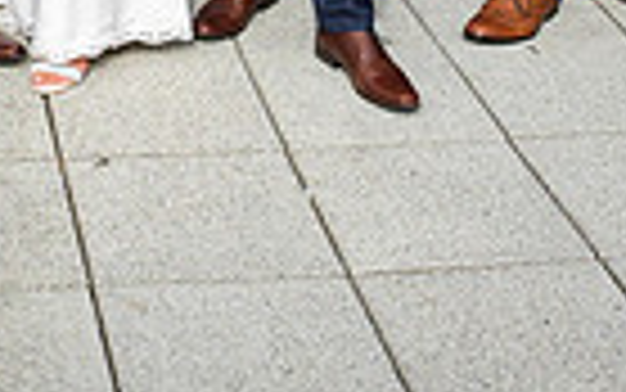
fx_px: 1741
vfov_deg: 11.4
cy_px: -421
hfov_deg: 19.8
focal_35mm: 102
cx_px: 14
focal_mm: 16
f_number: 8
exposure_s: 1/250
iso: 200
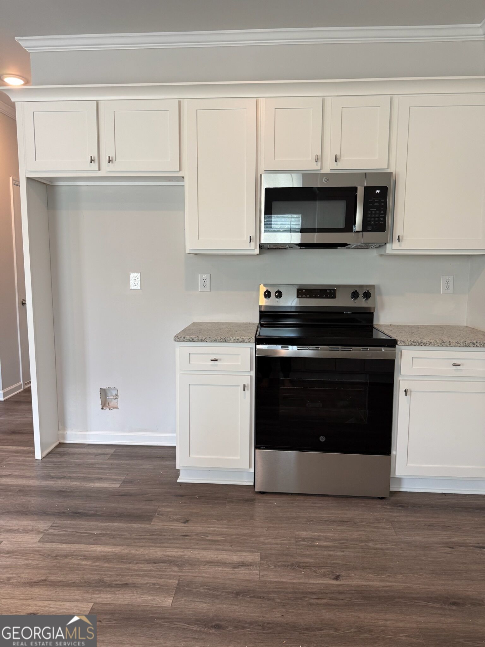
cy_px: 324
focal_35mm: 24
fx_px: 448
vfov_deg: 71.6
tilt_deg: -7.8
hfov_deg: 56.8
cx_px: 242
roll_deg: -1.3
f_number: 1.78
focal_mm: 6.76
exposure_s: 1/120
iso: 160
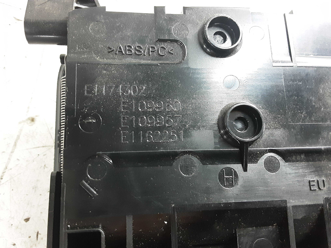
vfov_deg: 51.4
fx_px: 258
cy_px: 124
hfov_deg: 65.3
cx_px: 166
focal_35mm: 27
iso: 400
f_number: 1.9
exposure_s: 1/25
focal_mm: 2.91
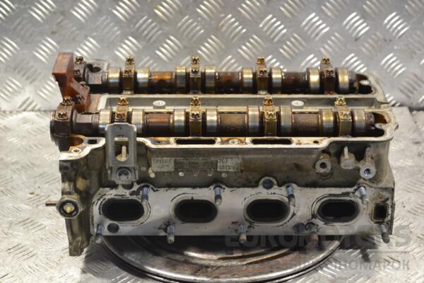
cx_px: 212
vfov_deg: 18.2
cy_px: 142
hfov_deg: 27.0
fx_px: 883
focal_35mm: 75
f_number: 7.1
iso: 3200
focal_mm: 50
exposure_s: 1/200
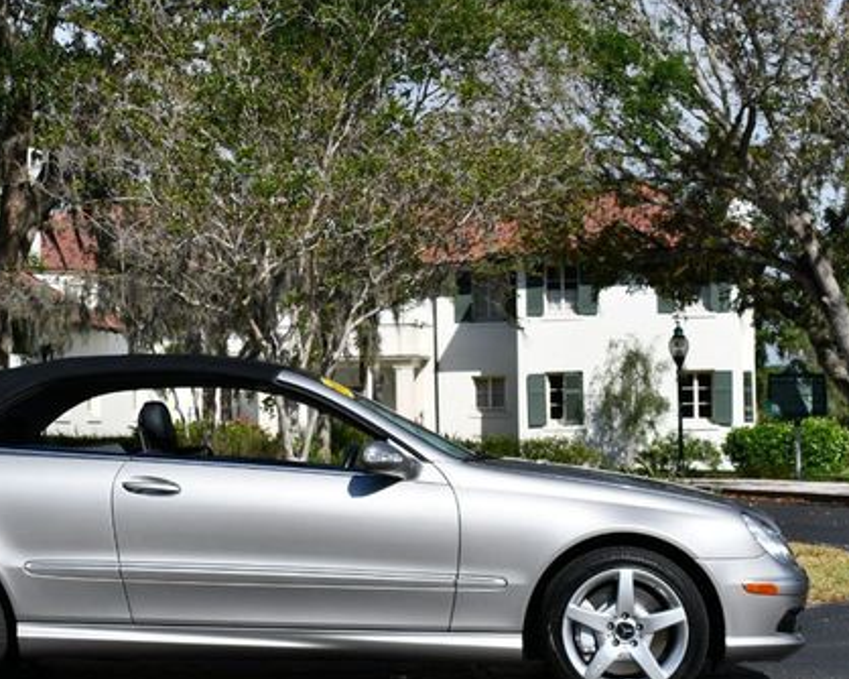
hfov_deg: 27.3
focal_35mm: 69
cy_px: 346
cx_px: 260
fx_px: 1733
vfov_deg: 22.1
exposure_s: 1/320
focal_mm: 32
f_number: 9
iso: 100
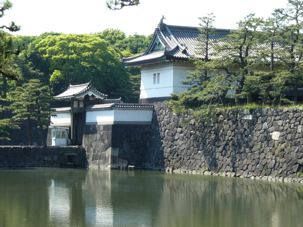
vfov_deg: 13.3
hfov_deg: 17.7
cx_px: 152
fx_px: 972
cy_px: 114
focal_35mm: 111
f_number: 4.4
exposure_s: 1/160
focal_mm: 18.2
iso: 80
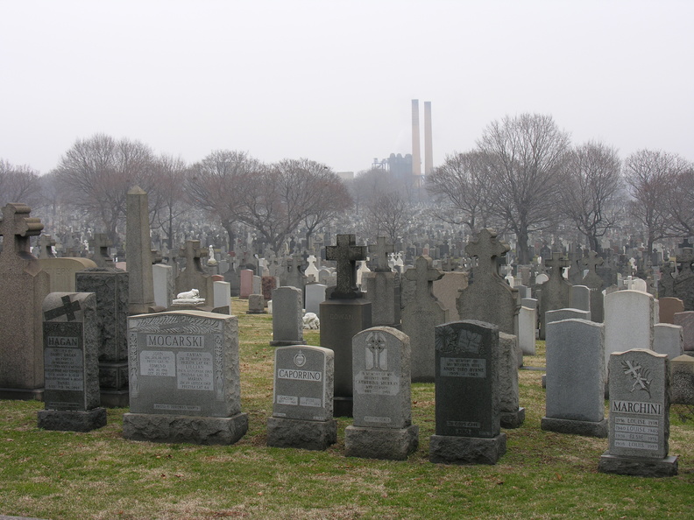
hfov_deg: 30.3
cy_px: 260
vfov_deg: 22.9
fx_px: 1283
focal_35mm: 64
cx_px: 347
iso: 50
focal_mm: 16.4
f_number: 4.5
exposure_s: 1/42.7
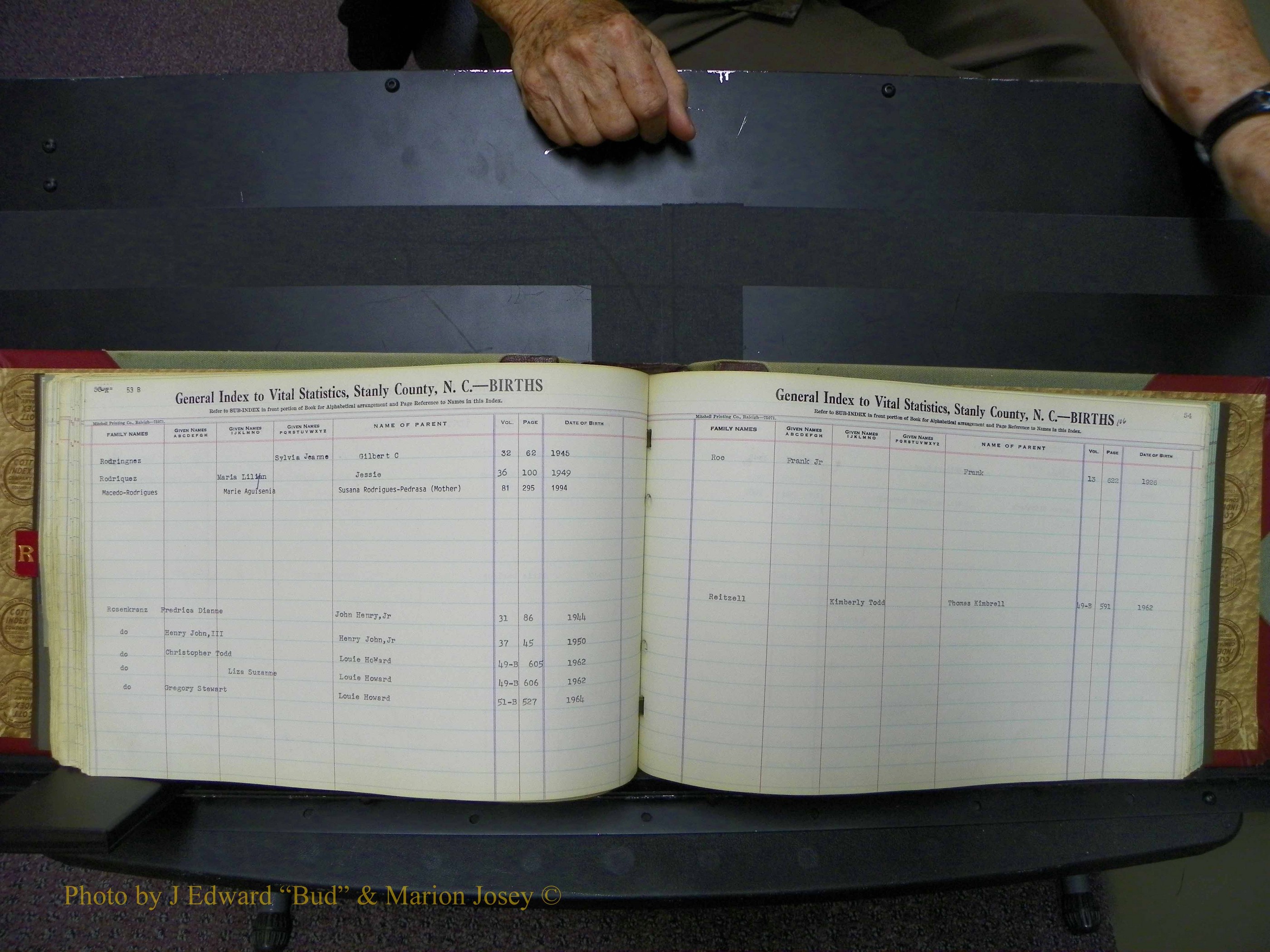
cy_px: 476
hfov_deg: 67.3
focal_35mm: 26
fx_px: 954
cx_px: 635
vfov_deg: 53.1
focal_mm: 4.6
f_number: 2.8
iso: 100
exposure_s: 1/30
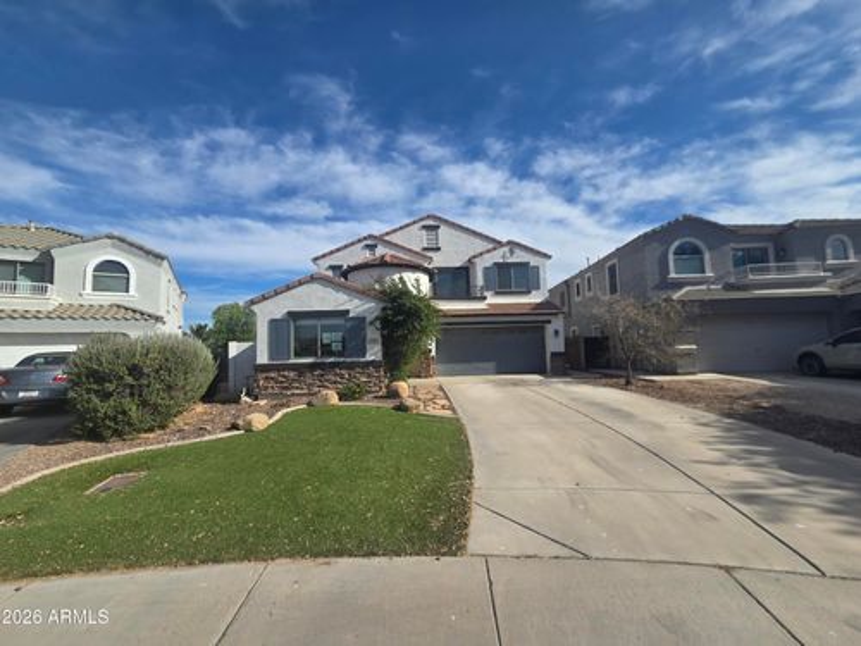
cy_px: 323
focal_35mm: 13
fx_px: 323
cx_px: 430
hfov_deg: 106.2
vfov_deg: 89.9
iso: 50
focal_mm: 2.2
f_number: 2.2
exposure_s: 1/2730
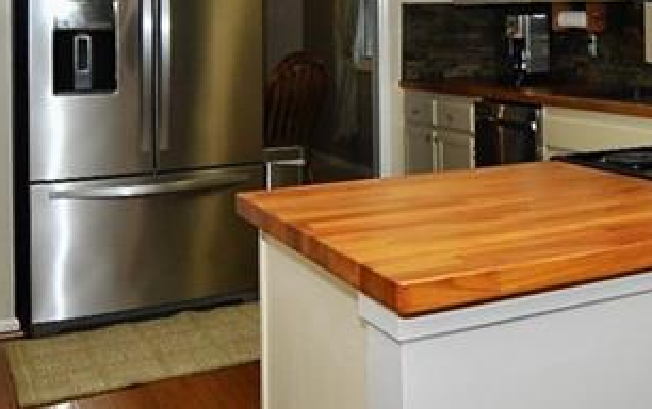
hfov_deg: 36.7
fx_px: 907
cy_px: -1
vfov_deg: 24.3
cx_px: 603
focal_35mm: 51
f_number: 5.6
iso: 400
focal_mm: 10
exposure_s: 1/60
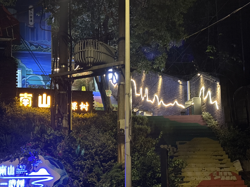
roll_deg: +1.3
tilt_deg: +10.7
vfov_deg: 22.5
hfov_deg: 29.7
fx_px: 469
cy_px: 115
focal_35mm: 65
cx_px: 98
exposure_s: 1/20
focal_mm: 5.96
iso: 500
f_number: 1.6
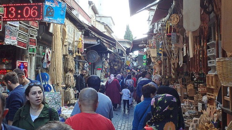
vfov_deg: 37.5
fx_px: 191
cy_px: 85
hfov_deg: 62.6
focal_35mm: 31
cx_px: 116
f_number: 3.9
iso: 125
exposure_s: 1/100
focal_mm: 5
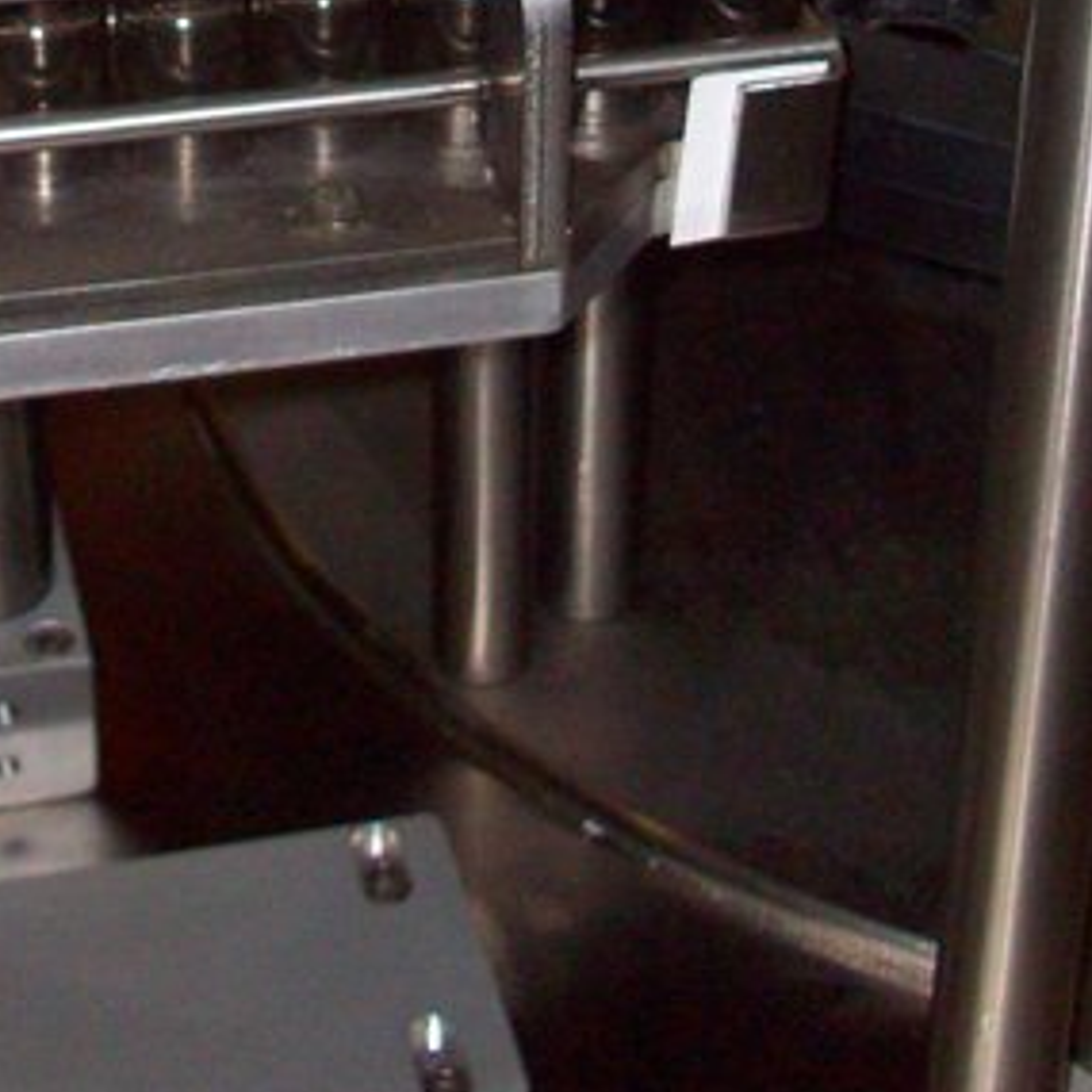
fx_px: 3212
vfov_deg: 17.9
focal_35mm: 90
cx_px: 395
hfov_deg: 19.3
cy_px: -370
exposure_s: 1/60
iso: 160
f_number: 2.8
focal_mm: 5.7
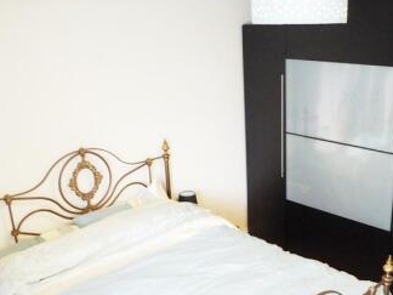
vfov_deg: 31.8
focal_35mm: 45
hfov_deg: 41.4
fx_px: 511
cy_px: 211
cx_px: 267
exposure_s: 1/15
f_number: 3.3
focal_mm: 4.3
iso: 400
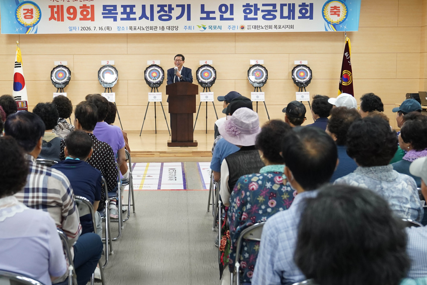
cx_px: 175
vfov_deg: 24.2
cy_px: 153
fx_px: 664
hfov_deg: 35.5
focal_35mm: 56
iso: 2000
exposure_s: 1/160
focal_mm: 38
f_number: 4
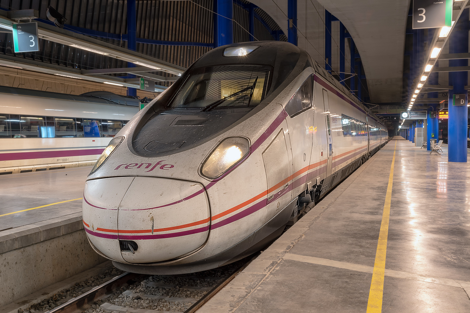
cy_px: 156
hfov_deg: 53.1
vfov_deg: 36.9
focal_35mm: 36
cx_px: 235
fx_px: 470
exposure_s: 10
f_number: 18
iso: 100
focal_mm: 36
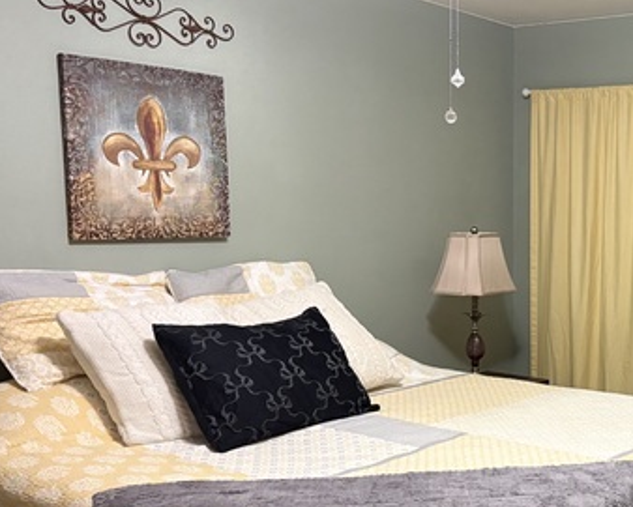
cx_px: 610
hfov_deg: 34.5
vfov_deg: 30.0
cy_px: 346
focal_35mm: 50
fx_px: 938
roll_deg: -1.5
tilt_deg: -7.5
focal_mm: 5.96
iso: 500
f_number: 1.6
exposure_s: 1/60
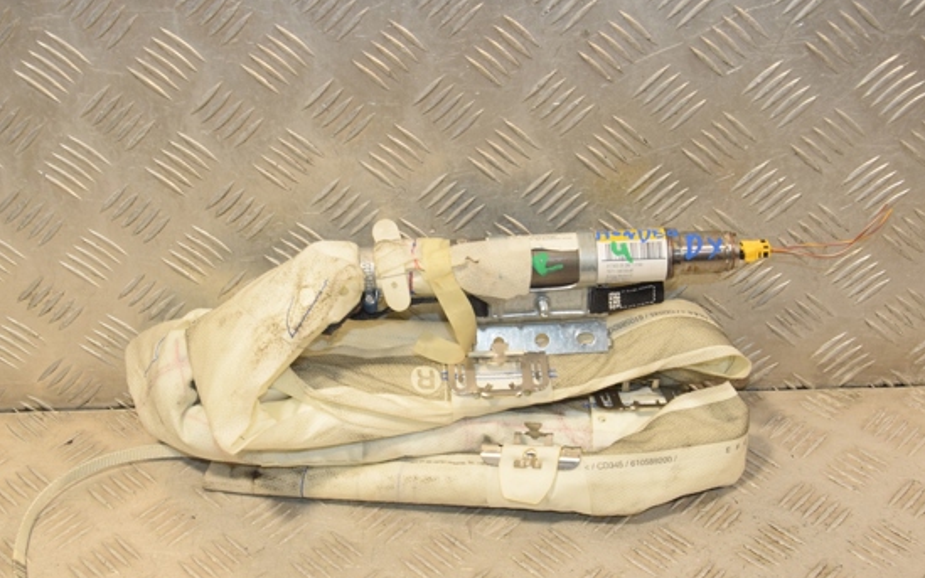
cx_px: 418
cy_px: 288
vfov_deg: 22.7
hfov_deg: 35.7
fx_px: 1437
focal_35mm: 57
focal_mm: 32
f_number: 7.1
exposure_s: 1/200
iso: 800
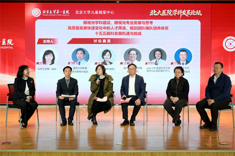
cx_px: 118
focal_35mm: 46
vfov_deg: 29.2
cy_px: 78
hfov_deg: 42.7
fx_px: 300
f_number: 5
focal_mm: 46
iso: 1000
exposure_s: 1/100
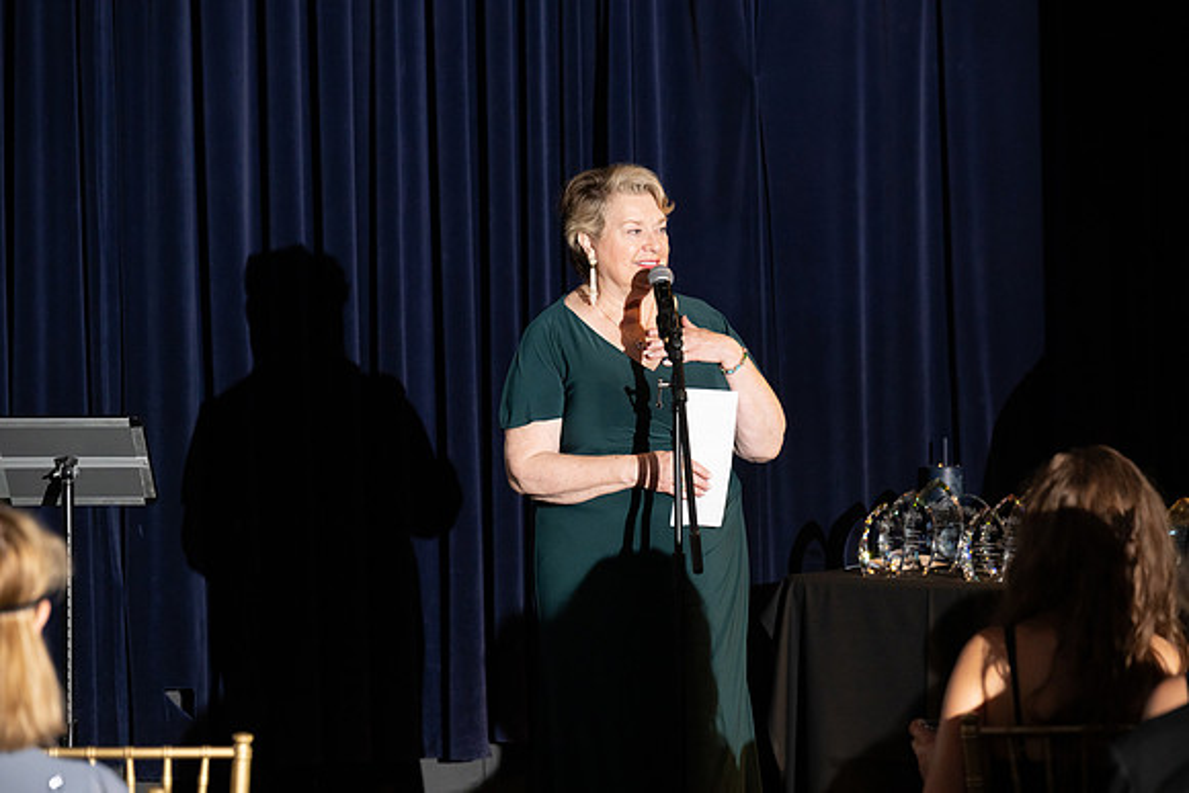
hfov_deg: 13.7
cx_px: 594
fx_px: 4955
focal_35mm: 150
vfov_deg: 9.2
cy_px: 396
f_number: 5
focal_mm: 150
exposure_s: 1/200
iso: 2500
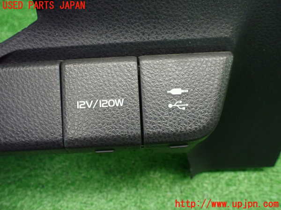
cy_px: 105
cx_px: 140
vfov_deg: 46.8
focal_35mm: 30
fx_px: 244
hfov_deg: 60.0
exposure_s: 1/80
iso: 800
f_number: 2.3
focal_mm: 5.4
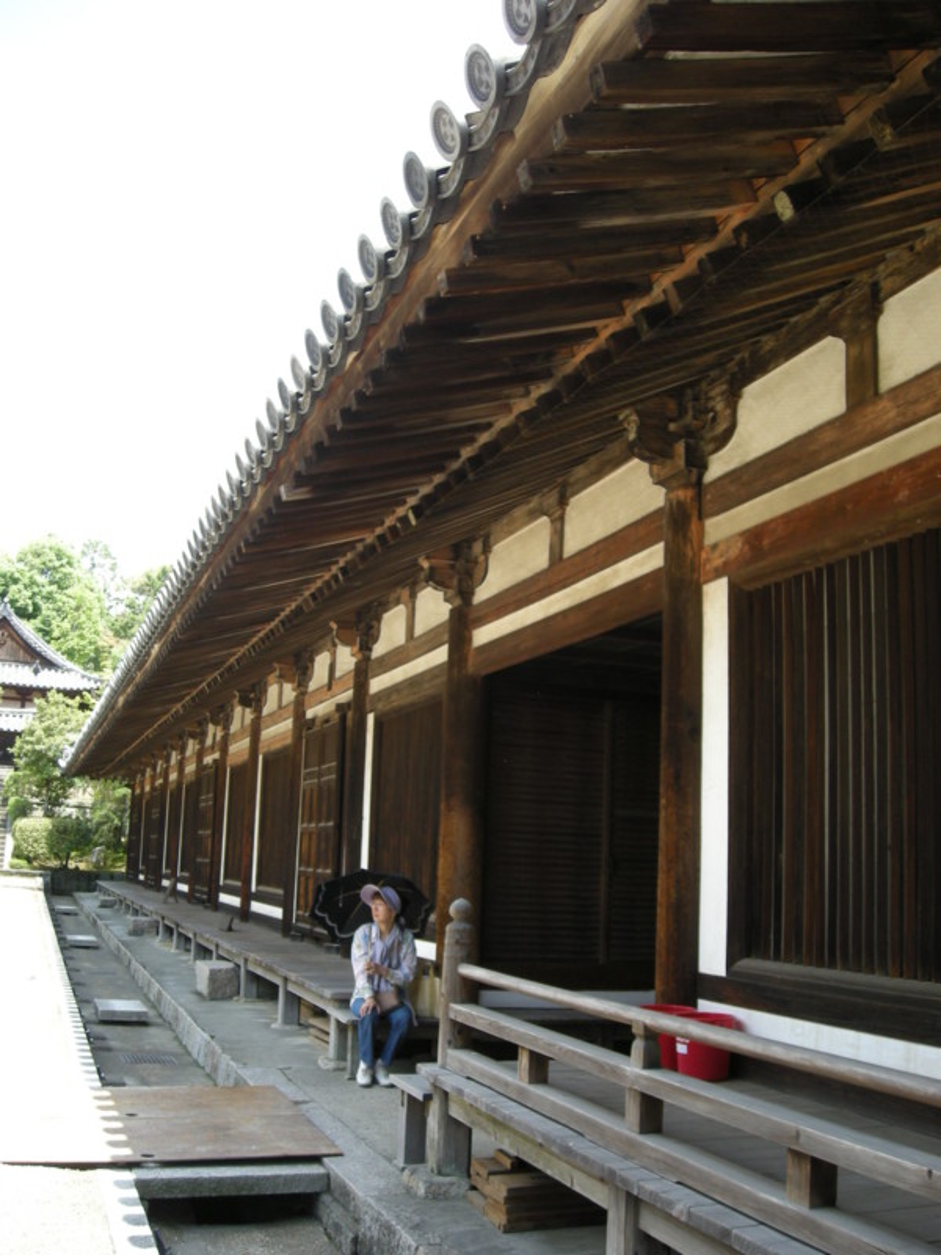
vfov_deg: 52.6
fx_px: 1269
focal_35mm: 35
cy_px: 628
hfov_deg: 40.7
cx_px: 470
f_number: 2.8
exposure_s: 1/155
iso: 50
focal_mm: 5.7
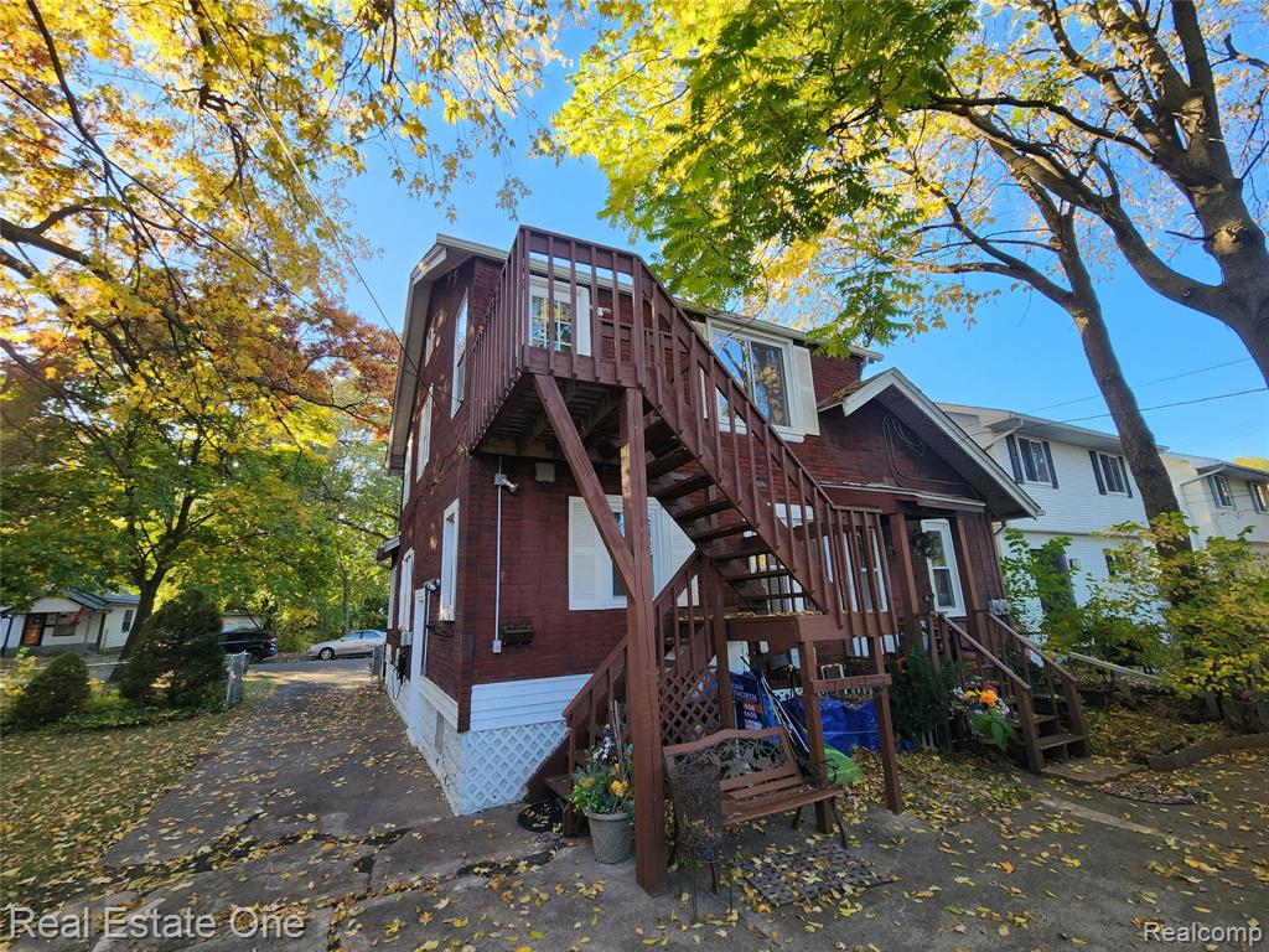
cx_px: 634
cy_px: 476
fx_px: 477
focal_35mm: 13
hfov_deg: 106.2
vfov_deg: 89.9
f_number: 2.2
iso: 50
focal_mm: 2.2
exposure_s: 1/120
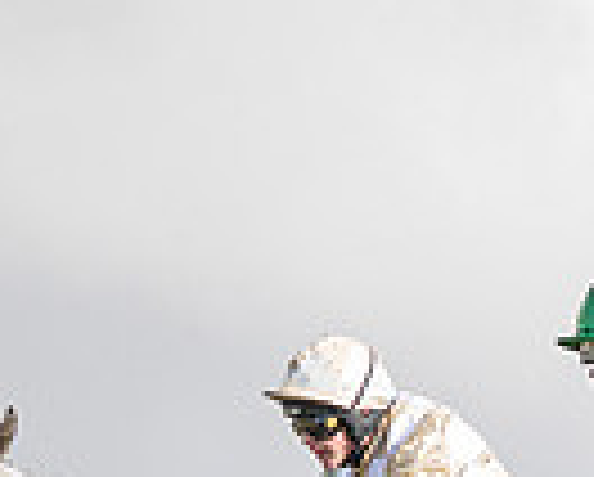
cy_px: 664
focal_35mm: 395
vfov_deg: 3.9
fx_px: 6954
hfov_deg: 4.8
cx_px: 999
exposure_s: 1/1250
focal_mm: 51
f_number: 4
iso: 200
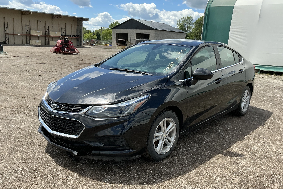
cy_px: 95
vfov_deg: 43.6
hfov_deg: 61.9
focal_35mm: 30
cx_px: 143
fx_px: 236
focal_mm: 3
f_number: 1.8
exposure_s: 1/1279
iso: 25
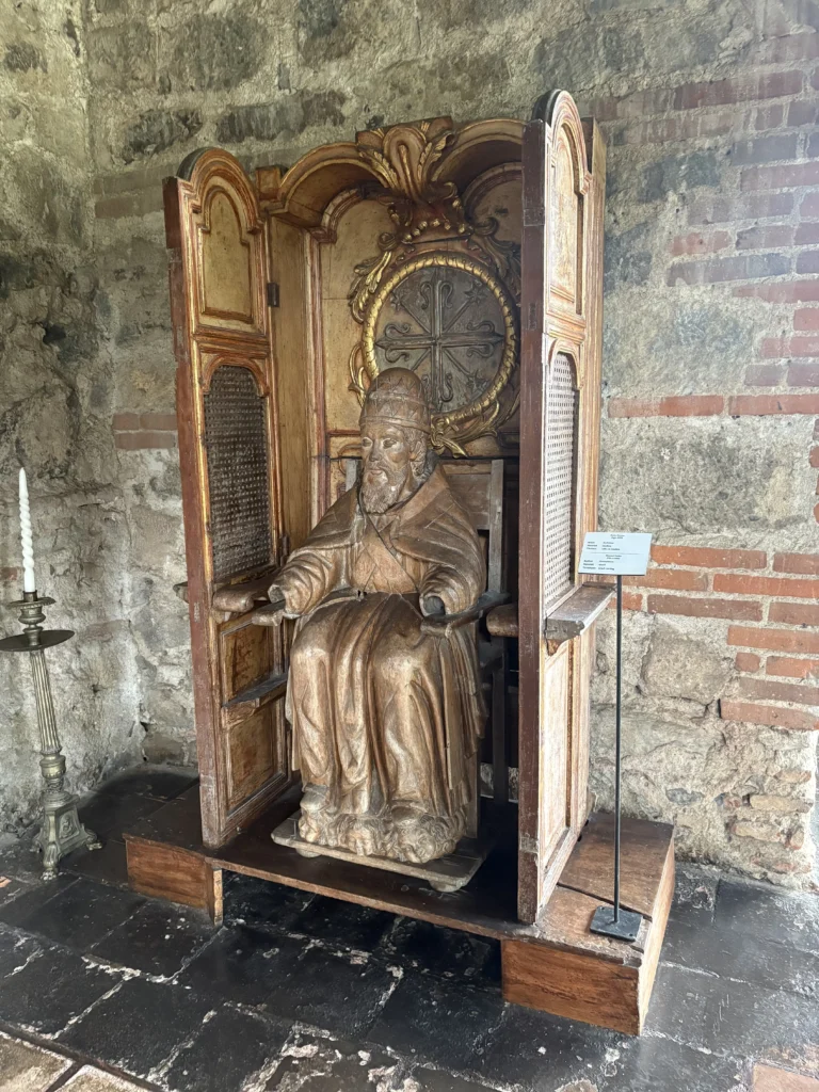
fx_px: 820
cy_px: 546
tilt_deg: -9.4
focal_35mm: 26
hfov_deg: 53.1
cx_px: 410
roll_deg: +0.3
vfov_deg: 67.3
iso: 500
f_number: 1.6
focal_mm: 5.96
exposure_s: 1/58
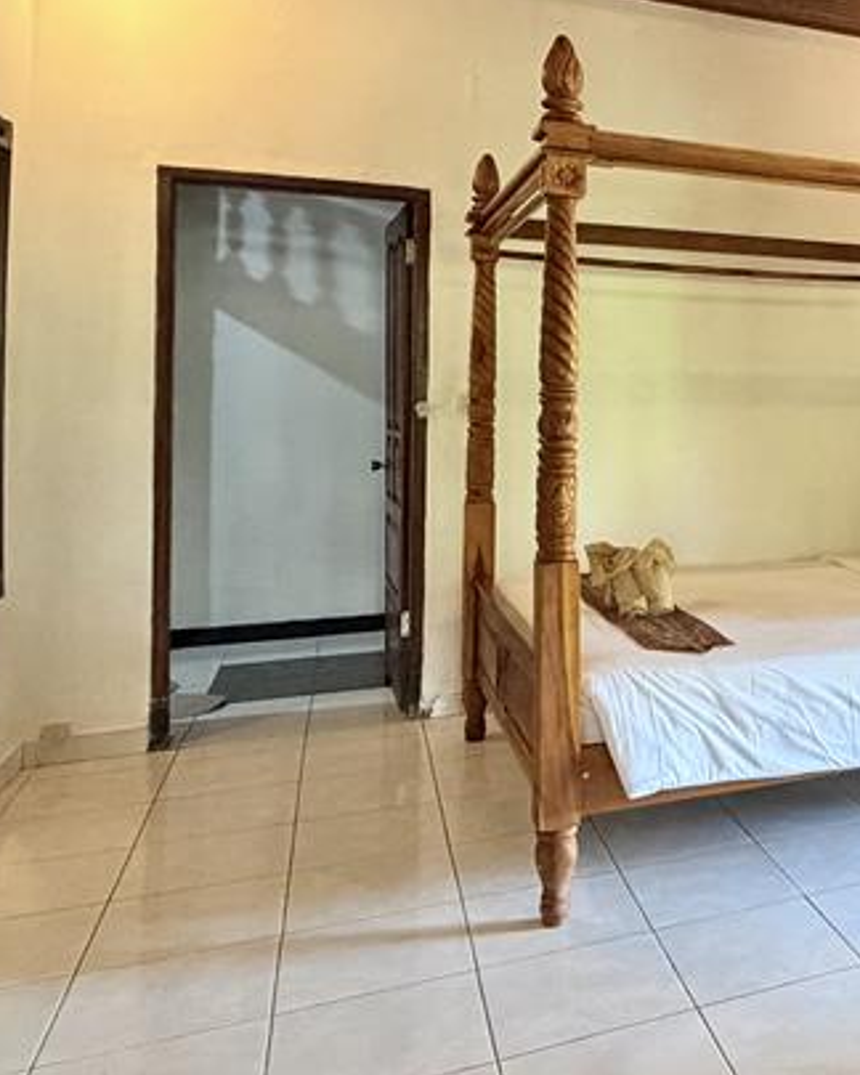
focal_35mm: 27
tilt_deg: -0.7
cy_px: 303
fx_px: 859
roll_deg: +1.1
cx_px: 741
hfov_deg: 48.7
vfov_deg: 61.4
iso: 500
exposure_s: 1/60
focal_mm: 2.22
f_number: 2.2
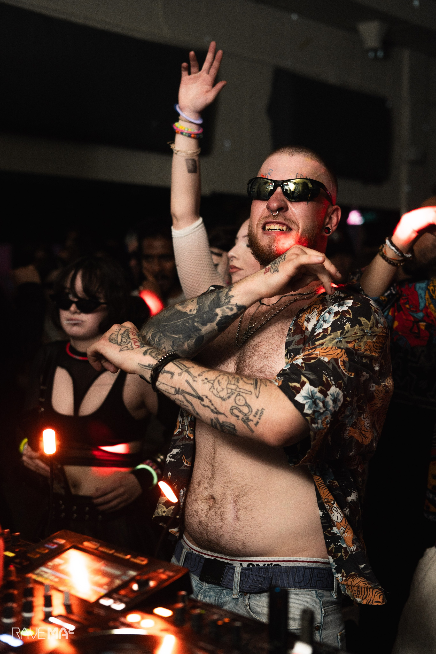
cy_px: 327
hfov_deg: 27.0
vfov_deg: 39.6
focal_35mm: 50
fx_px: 908
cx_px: 218
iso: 1000
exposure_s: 1/125
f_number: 2.8
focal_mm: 50
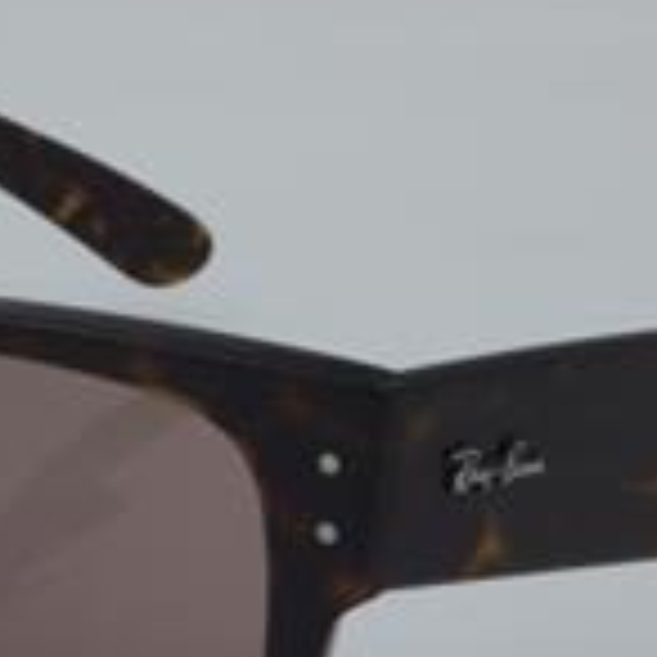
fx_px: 3736
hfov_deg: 10.0
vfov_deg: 10.0
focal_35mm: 174
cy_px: 464
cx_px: 153
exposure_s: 1/4
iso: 100
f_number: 32
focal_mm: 50
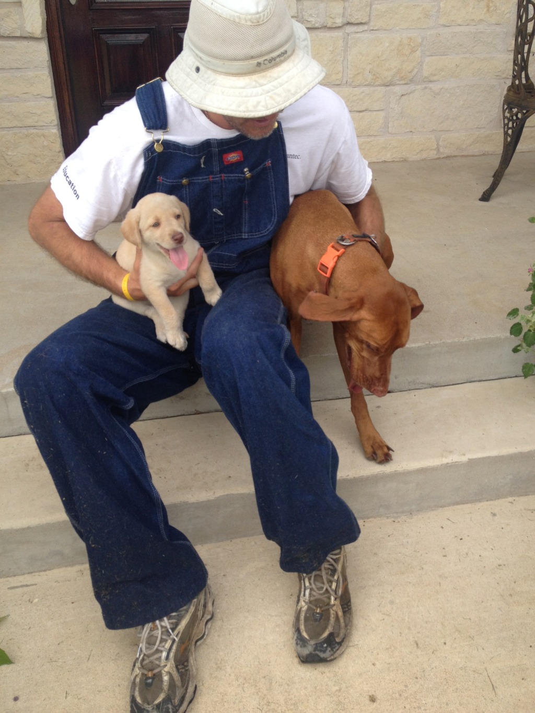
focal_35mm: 35
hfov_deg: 40.7
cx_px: 268
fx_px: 721
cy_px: 356
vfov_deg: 52.6
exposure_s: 1/406
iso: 50
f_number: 2.4
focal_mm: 4.28
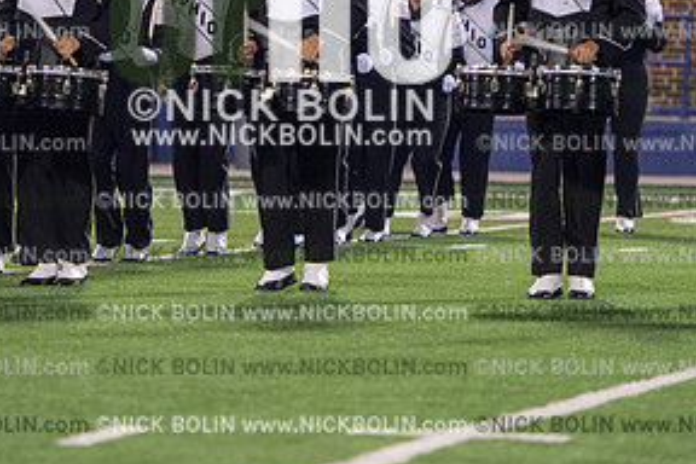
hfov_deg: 6.4
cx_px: 280
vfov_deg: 4.3
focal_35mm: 322
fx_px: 6225
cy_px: 31
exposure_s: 1/200
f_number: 2.8
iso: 2500
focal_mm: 160
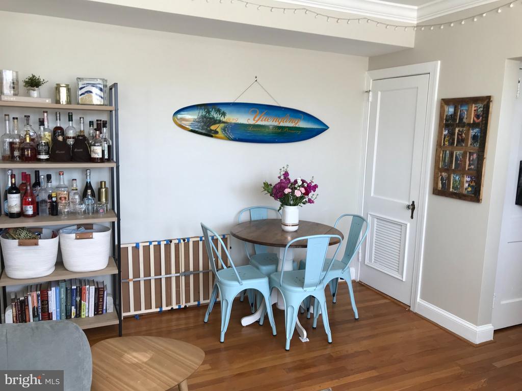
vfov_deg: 49.7
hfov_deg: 63.4
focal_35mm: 28
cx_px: 261
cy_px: 196
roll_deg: -1.2
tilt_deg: -7.3
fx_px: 422
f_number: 1.8
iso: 25
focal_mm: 3.99
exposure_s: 1/60
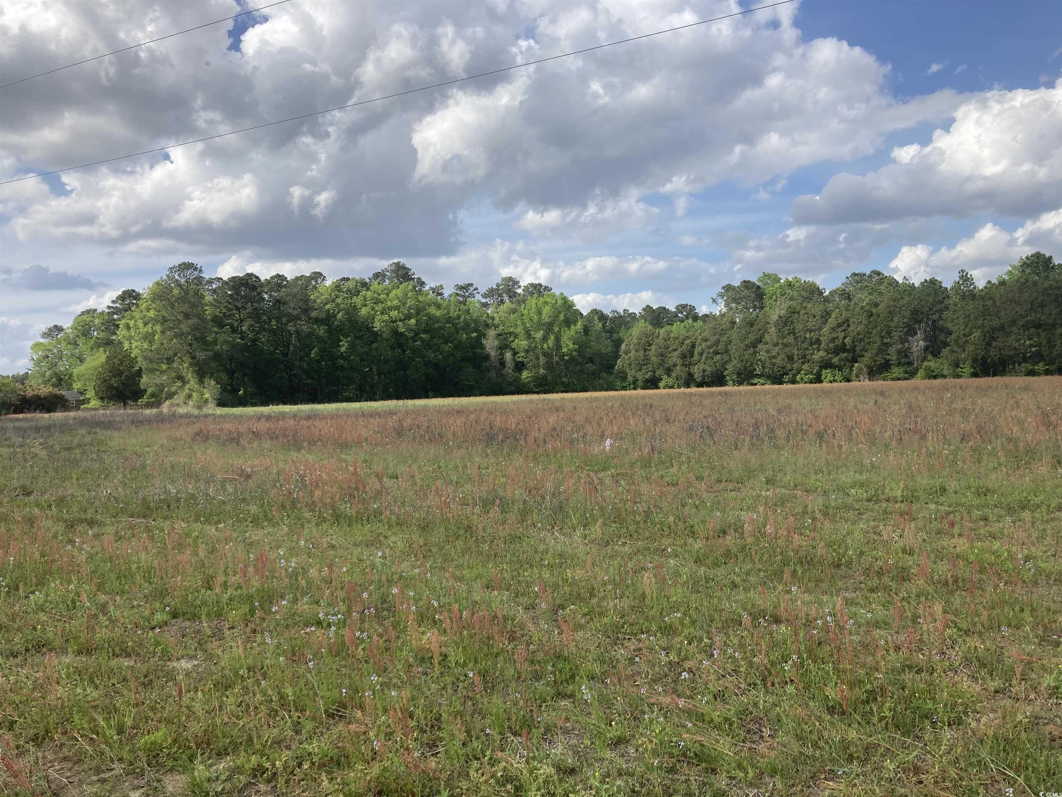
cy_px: 398
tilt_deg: -0.1
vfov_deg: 49.7
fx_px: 859
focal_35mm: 28
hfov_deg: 63.4
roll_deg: +0.9
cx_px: 531
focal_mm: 3.99
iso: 20
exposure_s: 1/2088
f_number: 1.8
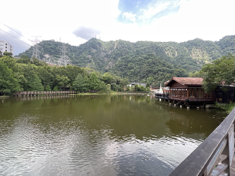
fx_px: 88
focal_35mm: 13
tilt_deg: +1.9
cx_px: 118
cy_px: 88
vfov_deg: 89.9
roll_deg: +0.2
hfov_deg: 106.2
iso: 32
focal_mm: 1.57
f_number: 1.8
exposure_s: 1/174
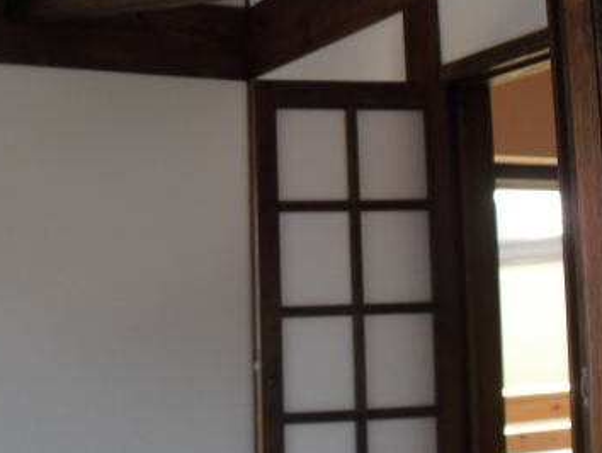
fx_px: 1131
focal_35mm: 65
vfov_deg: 22.5
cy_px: 145
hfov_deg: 29.6
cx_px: 194
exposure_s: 1/80
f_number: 3.1
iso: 200
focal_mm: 6.3
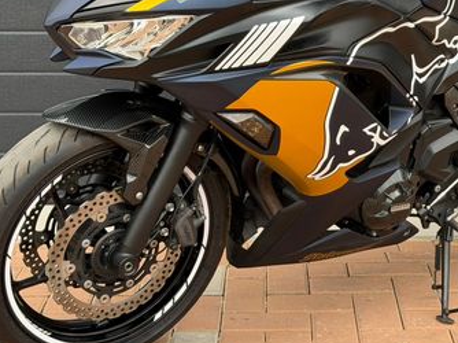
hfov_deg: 21.2
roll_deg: -0.3
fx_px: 1216
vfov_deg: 16.0
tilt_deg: -11.2
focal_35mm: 92
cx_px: 304
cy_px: 99
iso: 80
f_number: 1.78
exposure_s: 1/778
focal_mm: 6.76
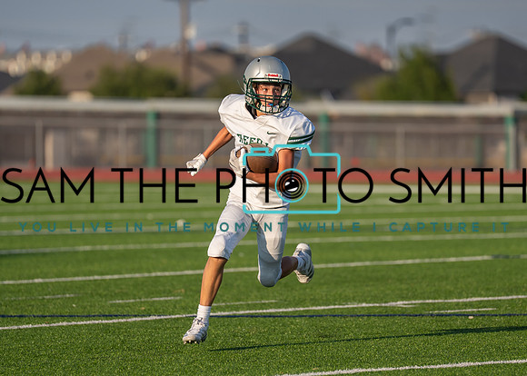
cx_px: 300
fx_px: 4714
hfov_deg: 6.4
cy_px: 193
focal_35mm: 315
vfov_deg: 4.6
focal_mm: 200
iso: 100
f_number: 2.8
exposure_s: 1/2500
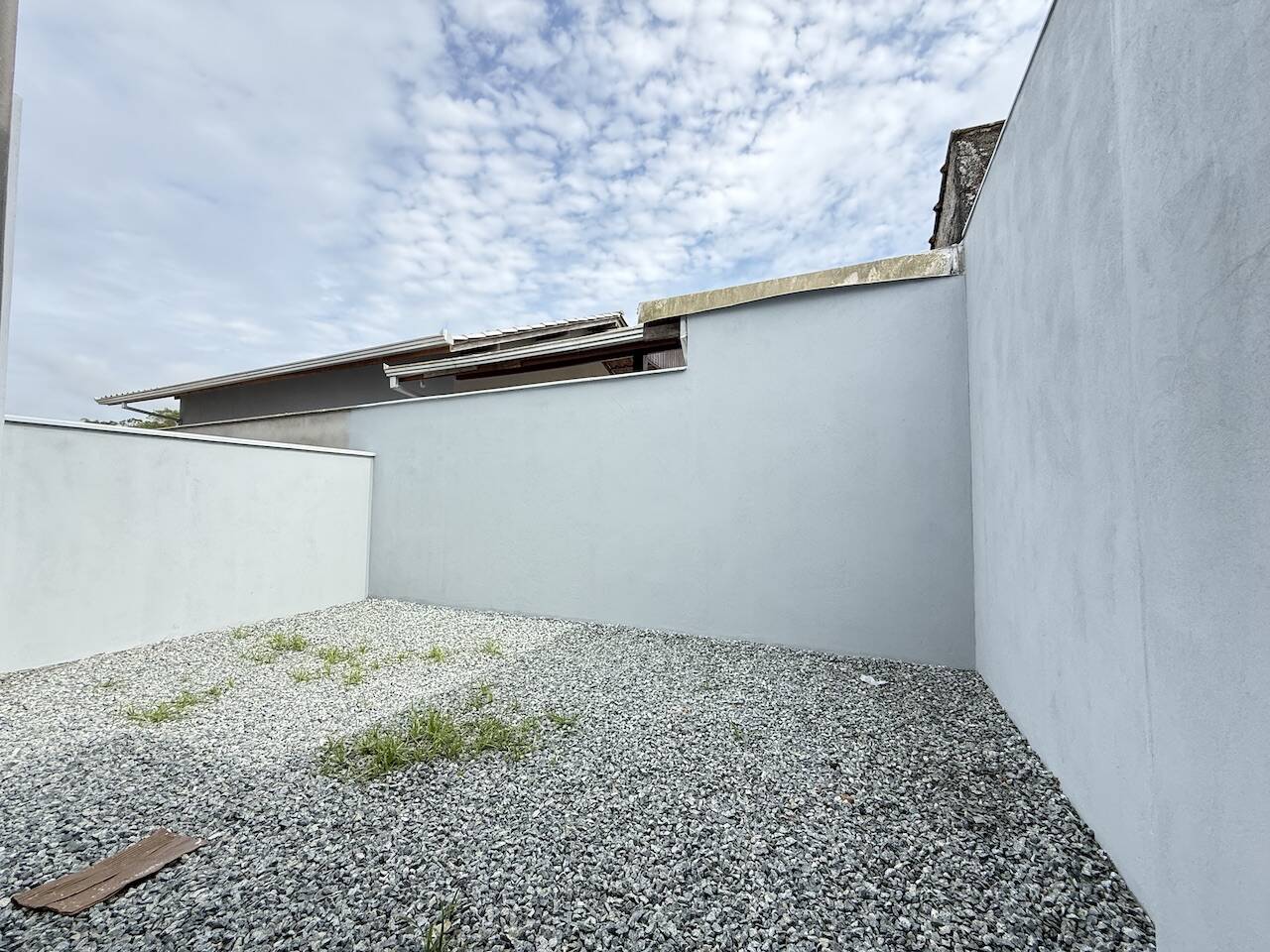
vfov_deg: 85.7
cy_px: 476
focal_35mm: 14
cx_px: 635
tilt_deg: +3.6
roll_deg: +1.0
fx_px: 514
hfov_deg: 102.1
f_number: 2.2
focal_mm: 2.22
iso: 64
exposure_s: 1/625
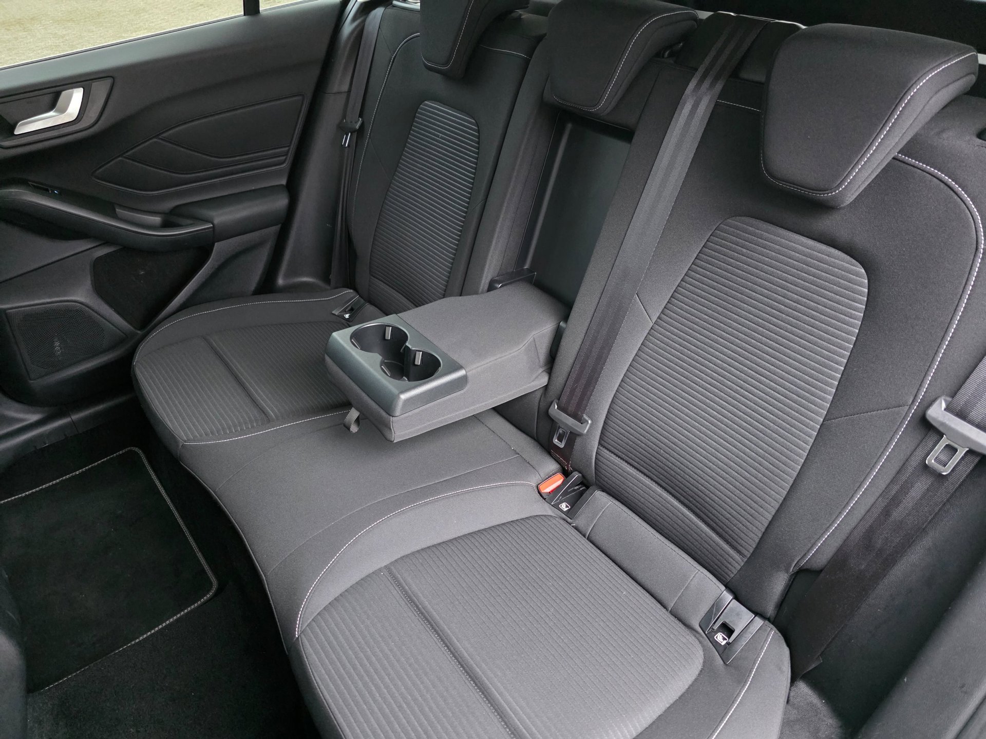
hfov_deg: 73.9
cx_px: 493
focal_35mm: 23
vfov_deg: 58.9
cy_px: 370
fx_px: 655
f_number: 1.7
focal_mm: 6.3
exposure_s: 1/100
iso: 2000
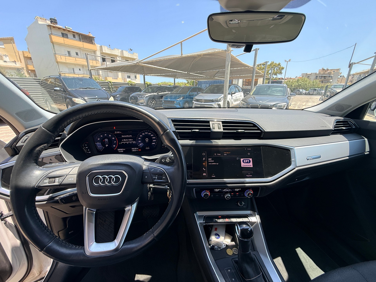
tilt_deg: -18.1
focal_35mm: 14
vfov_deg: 85.7
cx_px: 188
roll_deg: -0.2
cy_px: 141
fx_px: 152
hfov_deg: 102.1
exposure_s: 1/286
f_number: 2.2
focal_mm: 2.22
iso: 50
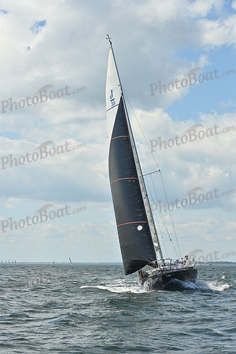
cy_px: 177
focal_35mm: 98
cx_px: 118
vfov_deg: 20.8
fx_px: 963
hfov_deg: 14.0
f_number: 9
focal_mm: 98
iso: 250
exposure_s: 1/1250
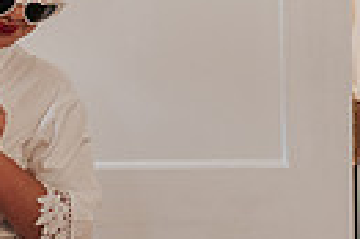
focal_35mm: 155
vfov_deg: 8.8
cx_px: 85
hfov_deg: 13.2
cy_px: 18
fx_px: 1548
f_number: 2.8
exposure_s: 1/200
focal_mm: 35
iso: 1000
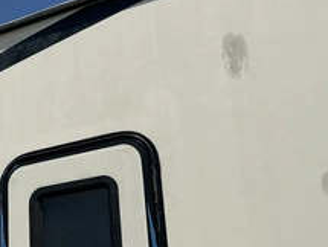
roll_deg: +2.1
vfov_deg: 27.1
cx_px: 49
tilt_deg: +15.7
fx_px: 494
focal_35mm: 52
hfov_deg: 35.1
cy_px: 224
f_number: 1.8
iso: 25
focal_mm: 3
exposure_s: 1/3788
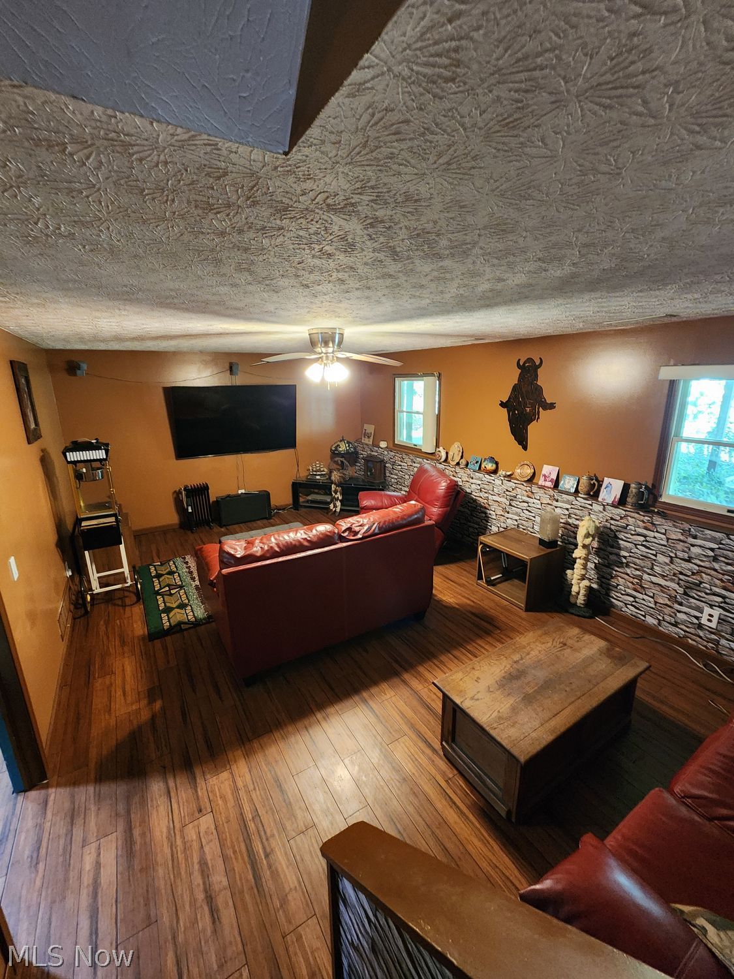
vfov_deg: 106.2
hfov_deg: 89.9
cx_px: 367
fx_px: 368
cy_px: 490
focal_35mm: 13
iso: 640
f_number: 2.2
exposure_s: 1/24
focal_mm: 2.2
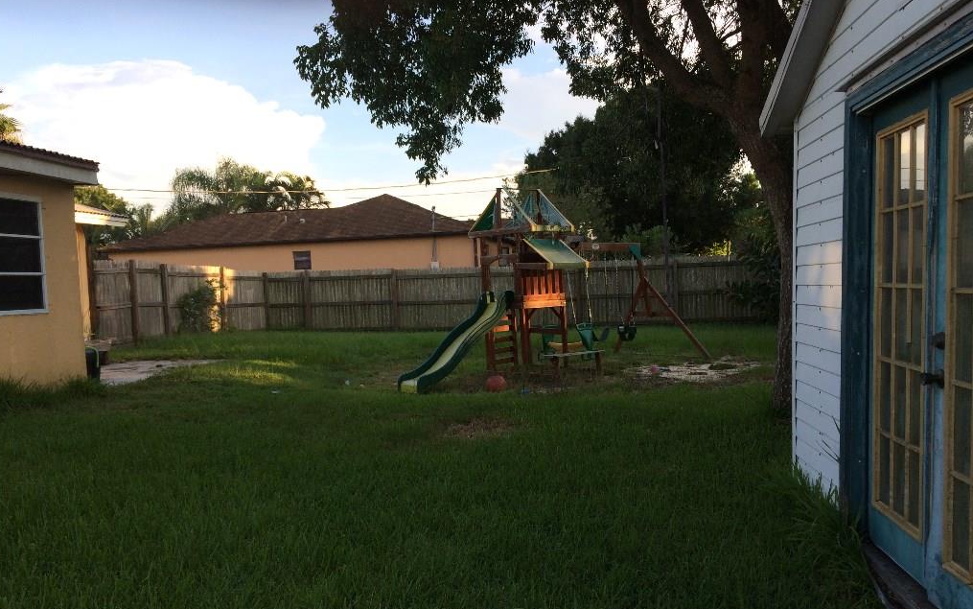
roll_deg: +2.8
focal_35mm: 31
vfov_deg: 40.6
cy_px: 316
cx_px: 483
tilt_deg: -2.7
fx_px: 822
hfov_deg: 61.2
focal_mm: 4.15
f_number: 2.2
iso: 32
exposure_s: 1/387
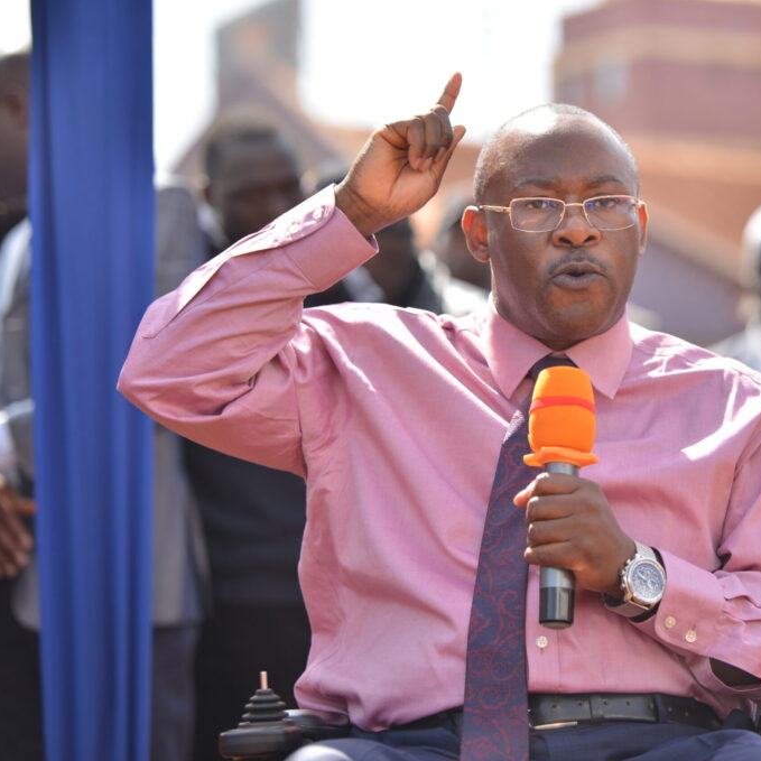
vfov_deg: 11.3
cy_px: 382
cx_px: 572
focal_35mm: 154
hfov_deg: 11.3
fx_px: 3830
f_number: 2.8
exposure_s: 1/1000
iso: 160
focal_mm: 120
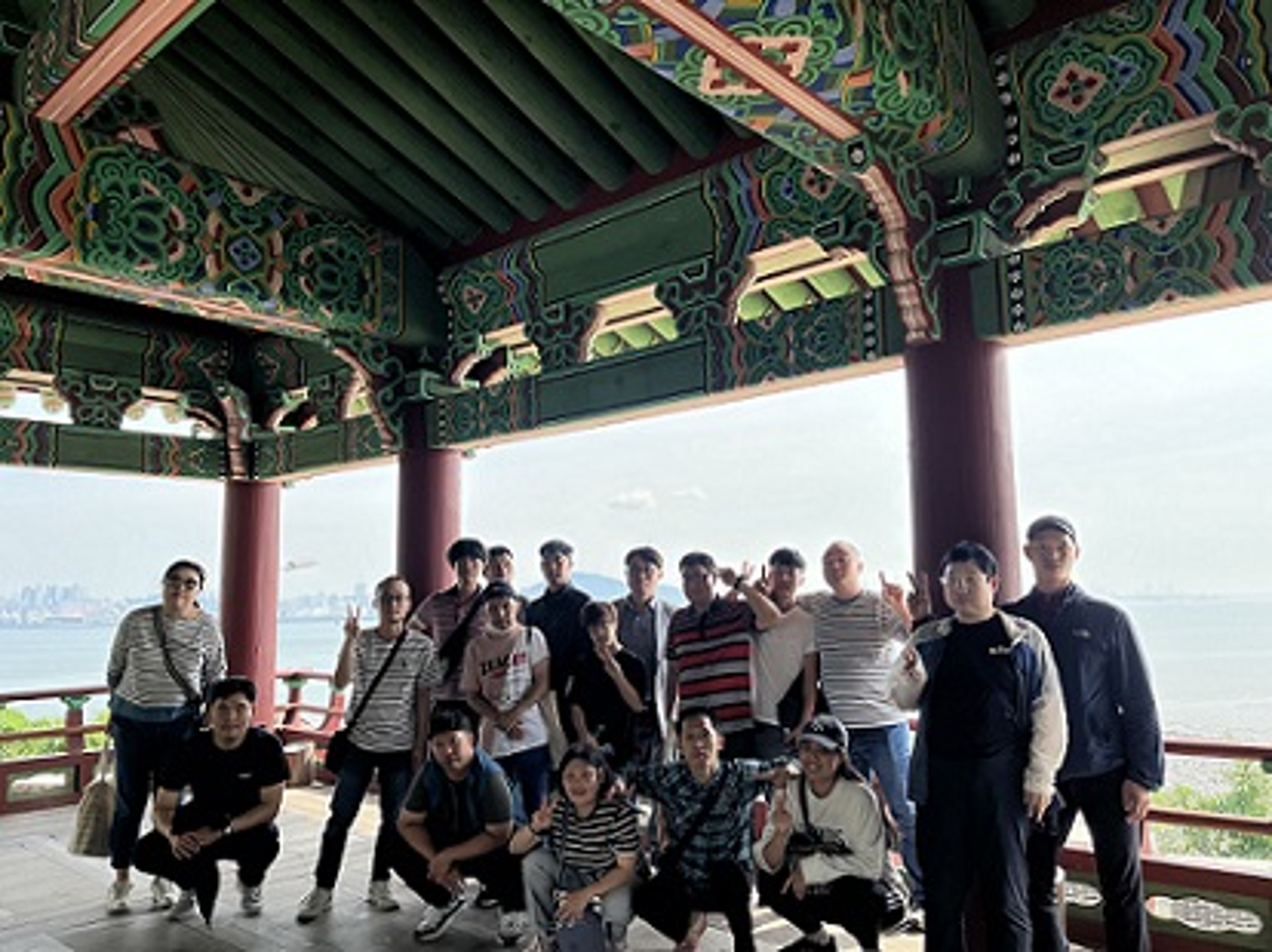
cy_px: 476
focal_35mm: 26
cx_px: 636
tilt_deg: +6.9
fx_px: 955
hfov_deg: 67.3
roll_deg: +1.6
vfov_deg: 53.0
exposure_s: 1/1106
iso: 50
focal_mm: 5.1
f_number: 1.6
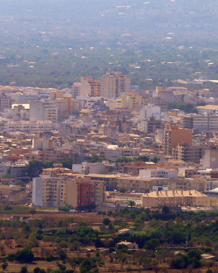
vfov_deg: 3.7
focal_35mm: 522
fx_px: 4212
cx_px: 224
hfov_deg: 3.0
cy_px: 138
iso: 100
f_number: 8
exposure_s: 1/400
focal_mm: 57.7
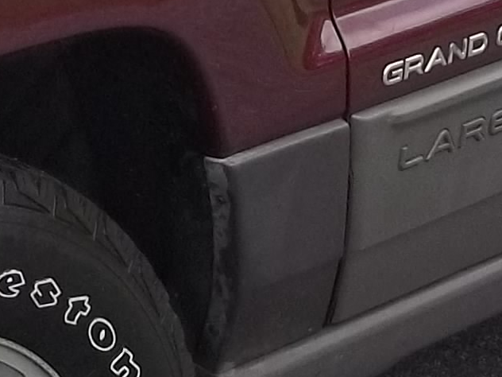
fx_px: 3147
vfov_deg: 6.7
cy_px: -217
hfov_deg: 9.0
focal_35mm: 217
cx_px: -60
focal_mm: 5.7
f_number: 2.9
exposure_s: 1/320
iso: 64
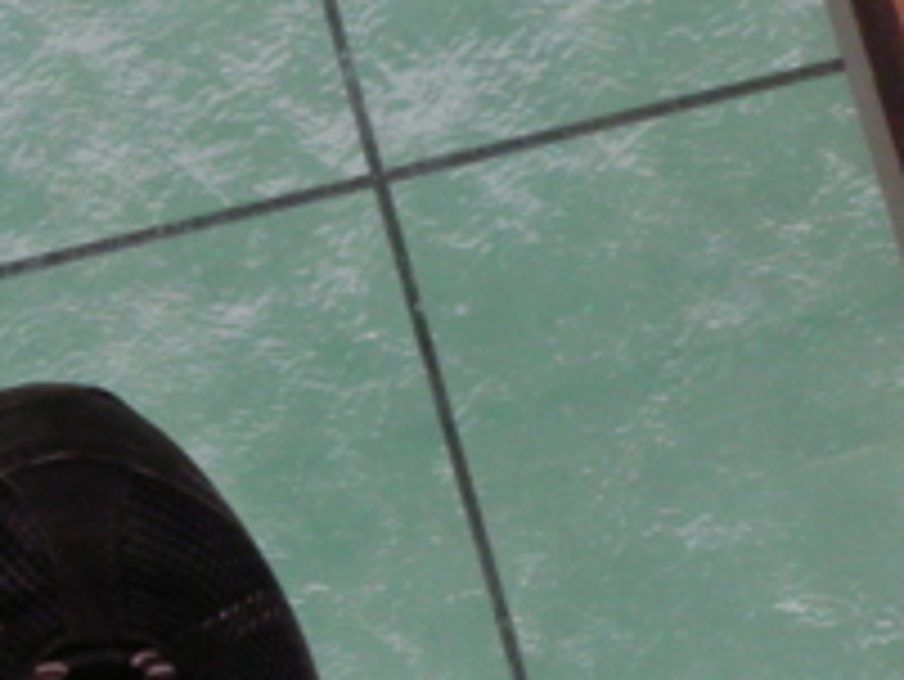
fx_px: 3632
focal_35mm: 139
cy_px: 383
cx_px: -306
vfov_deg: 10.7
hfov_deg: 13.6
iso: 125
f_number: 3.8
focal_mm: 6.2
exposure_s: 1/60
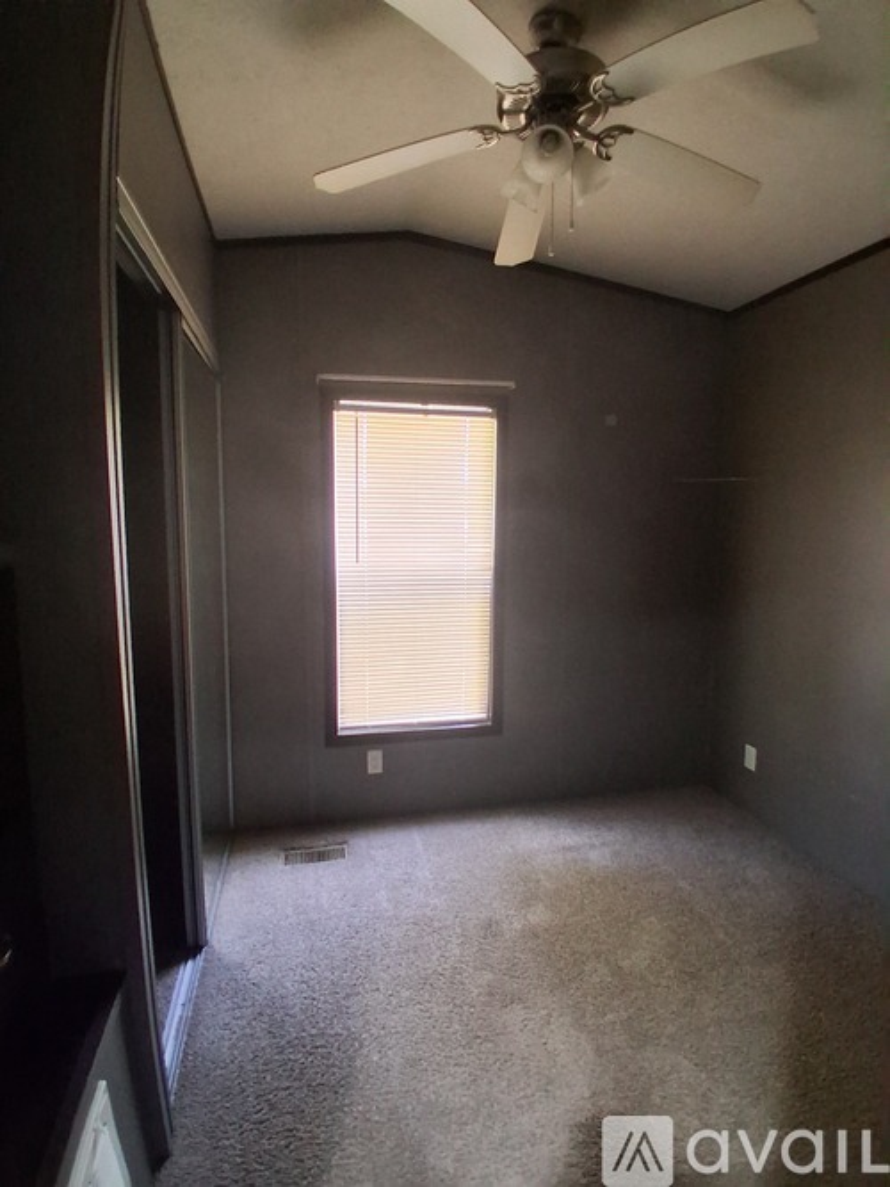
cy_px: 594
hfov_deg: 74.7
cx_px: 445
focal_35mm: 17
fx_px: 583
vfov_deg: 91.0
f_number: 2.2
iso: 500
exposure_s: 1/40
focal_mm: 1.4
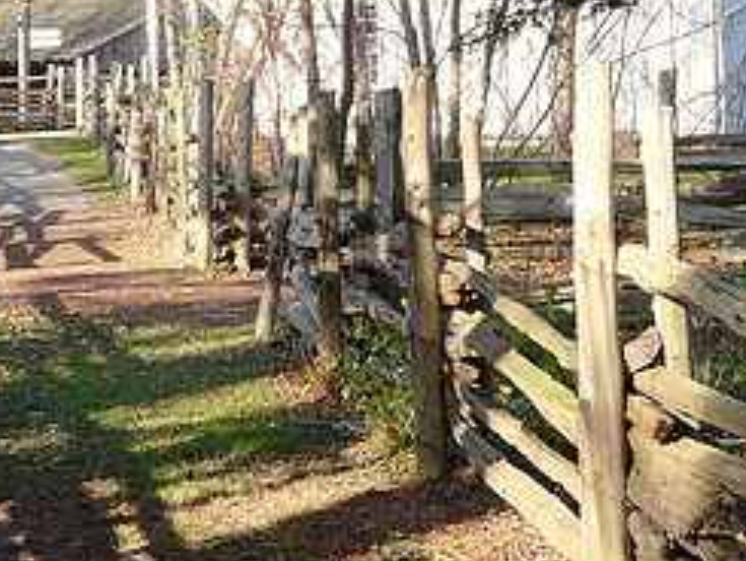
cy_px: 90
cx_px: 113
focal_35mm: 123
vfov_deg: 12.0
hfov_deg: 15.9
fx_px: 2652
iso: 100
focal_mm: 8.5
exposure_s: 1/200
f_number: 4
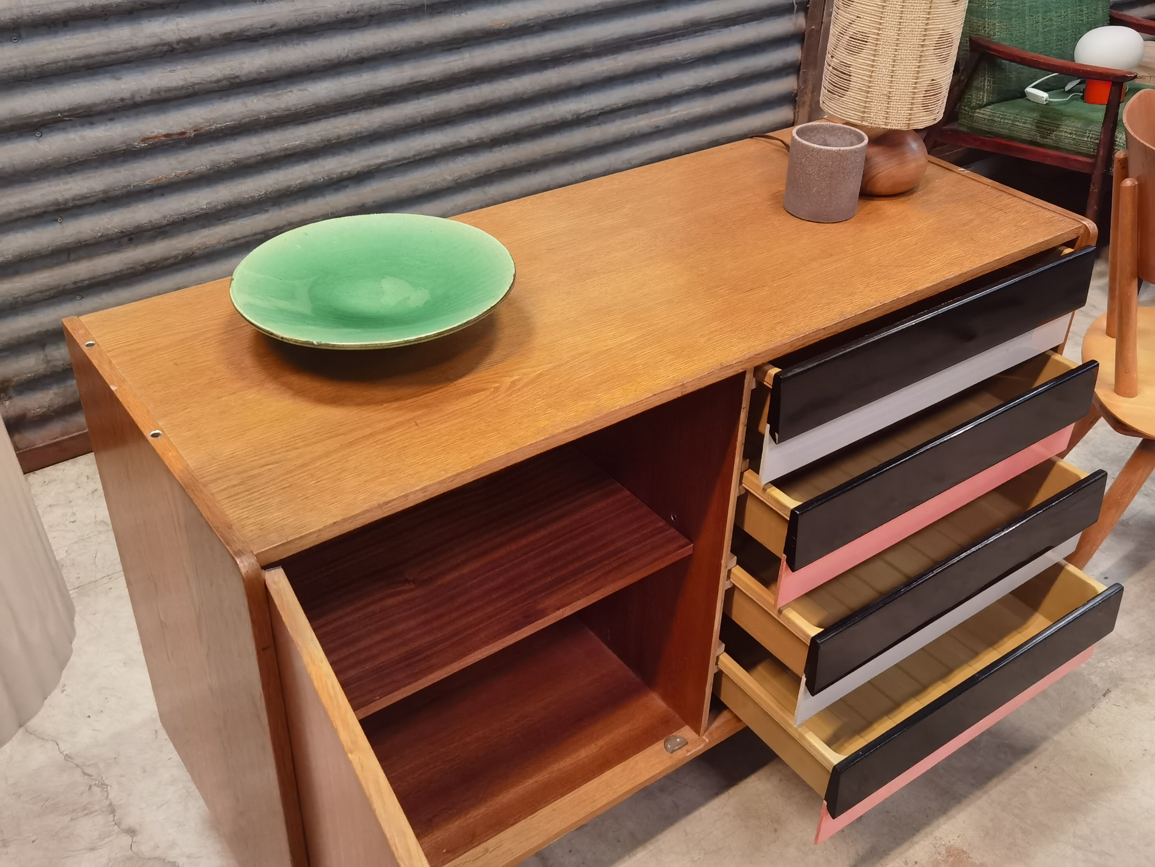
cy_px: 434
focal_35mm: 34
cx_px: 578
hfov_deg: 54.0
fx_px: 1134
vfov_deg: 41.8
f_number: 1.9
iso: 640
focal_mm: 6.71
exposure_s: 1/33.3
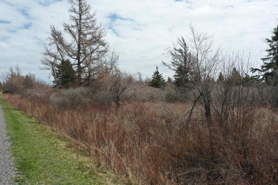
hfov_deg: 61.9
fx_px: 232
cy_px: 86
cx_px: 131
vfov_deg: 43.6
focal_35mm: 30
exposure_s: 1/500
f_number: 6.3
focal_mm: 10.26
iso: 100
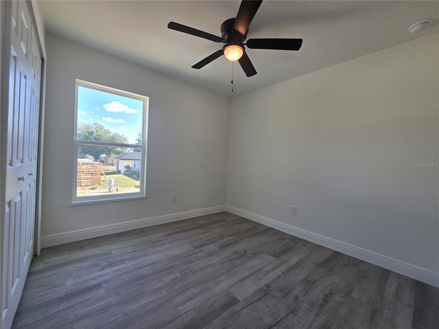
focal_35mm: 13
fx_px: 165
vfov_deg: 89.9
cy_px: 164
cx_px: 220
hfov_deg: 106.2
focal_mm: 2.2
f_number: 2.2
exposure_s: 1/120
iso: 50
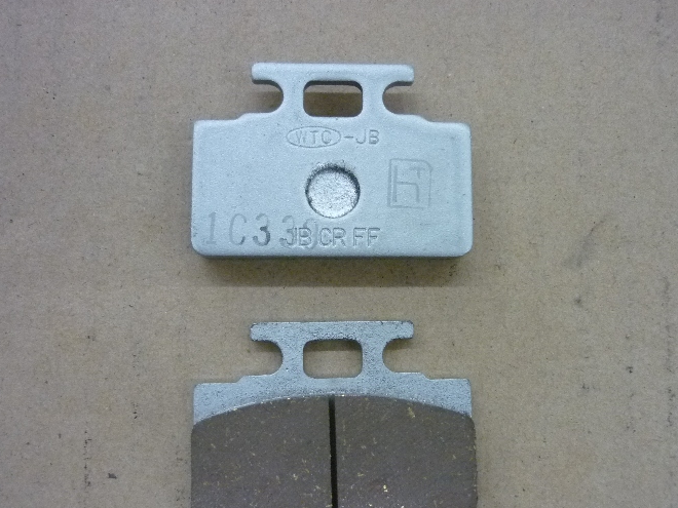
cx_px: 356
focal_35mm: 40
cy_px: 283
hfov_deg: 46.8
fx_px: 783
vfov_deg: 35.9
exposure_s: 1/25
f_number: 2.8
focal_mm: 5.5
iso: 400
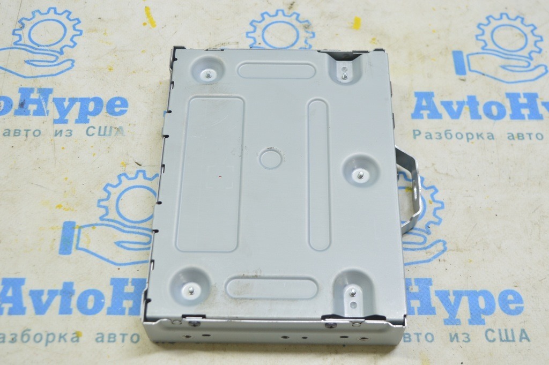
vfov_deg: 28.0
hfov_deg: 41.1
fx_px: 731
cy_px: 182
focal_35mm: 48
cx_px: 274
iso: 400
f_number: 5.6
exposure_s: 1/20
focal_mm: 32
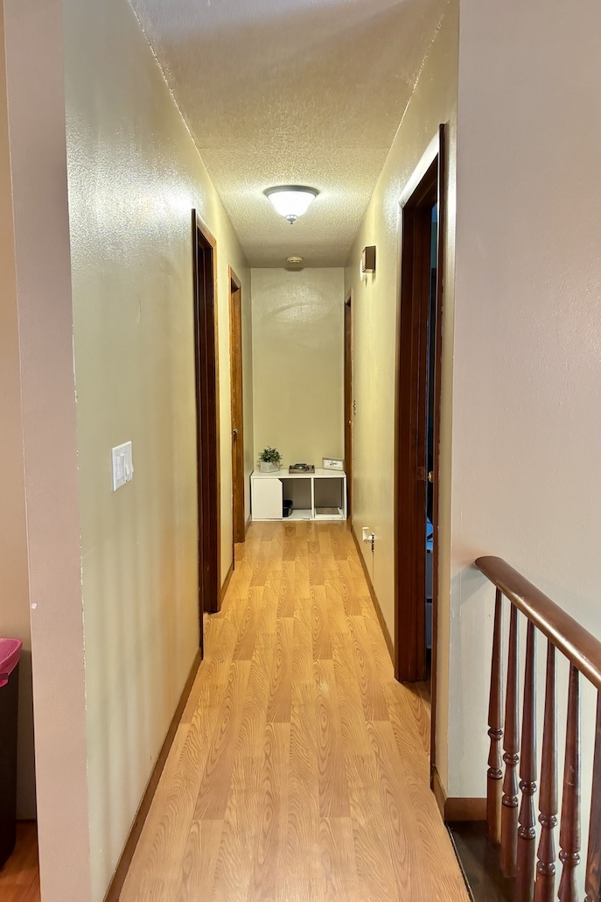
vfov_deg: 65.5
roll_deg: +0.0
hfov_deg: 46.4
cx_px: 305
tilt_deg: -4.2
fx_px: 701
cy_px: 437
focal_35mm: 28
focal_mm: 5.96
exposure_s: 1/30
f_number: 1.6
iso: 640
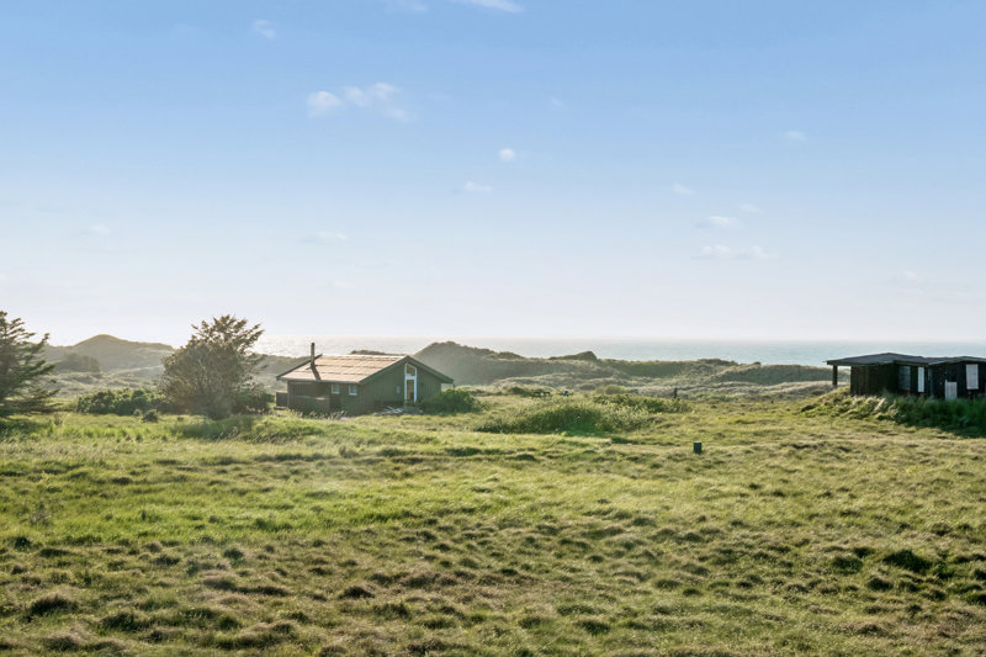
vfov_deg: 19.4
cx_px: 493
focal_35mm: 70
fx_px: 1917
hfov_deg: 28.8
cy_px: 328
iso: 500
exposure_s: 1/320
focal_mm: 70
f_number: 18
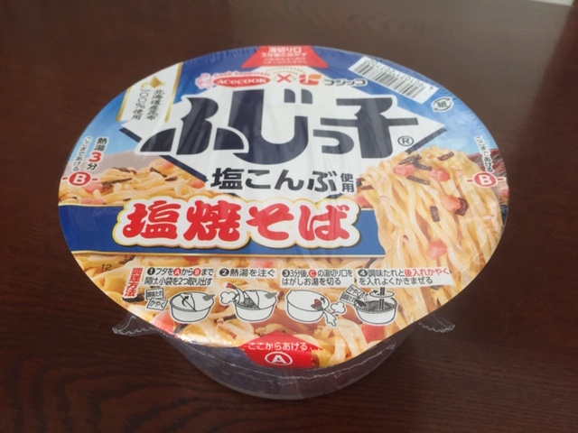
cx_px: 289
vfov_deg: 48.2
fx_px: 484
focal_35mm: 29
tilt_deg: -48.2
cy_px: 216
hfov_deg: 61.7
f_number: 2.2
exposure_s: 1/30
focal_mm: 4.15
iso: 50
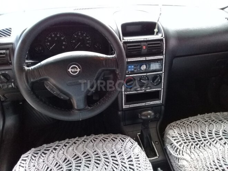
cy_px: 86
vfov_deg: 45.4
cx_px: 114
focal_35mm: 31
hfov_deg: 58.4
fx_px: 204
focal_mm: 3.3
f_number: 2.2
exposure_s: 1/17
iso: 400
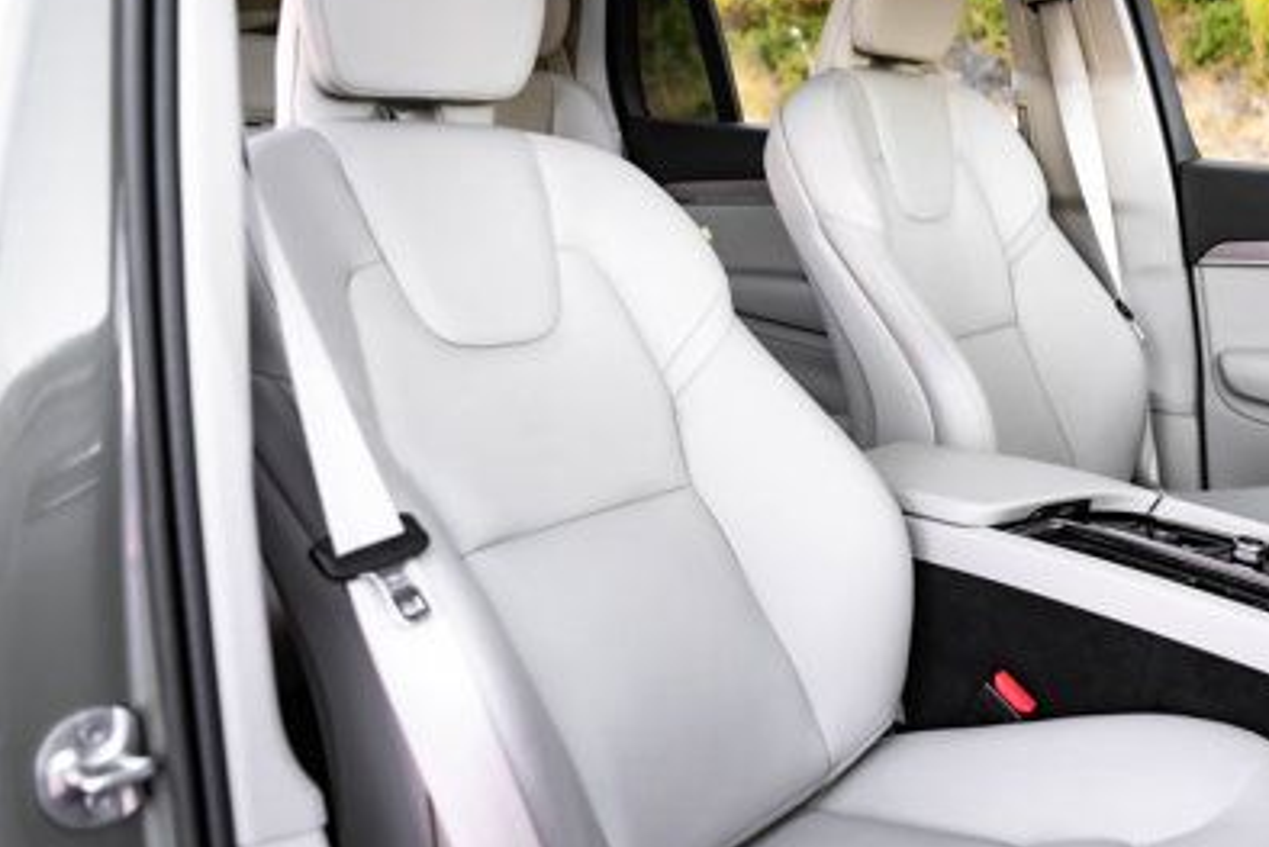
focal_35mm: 39
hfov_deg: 48.0
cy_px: 382
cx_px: 924
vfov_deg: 34.2
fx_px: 1375
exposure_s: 1/250
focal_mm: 24
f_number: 2.8
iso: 640
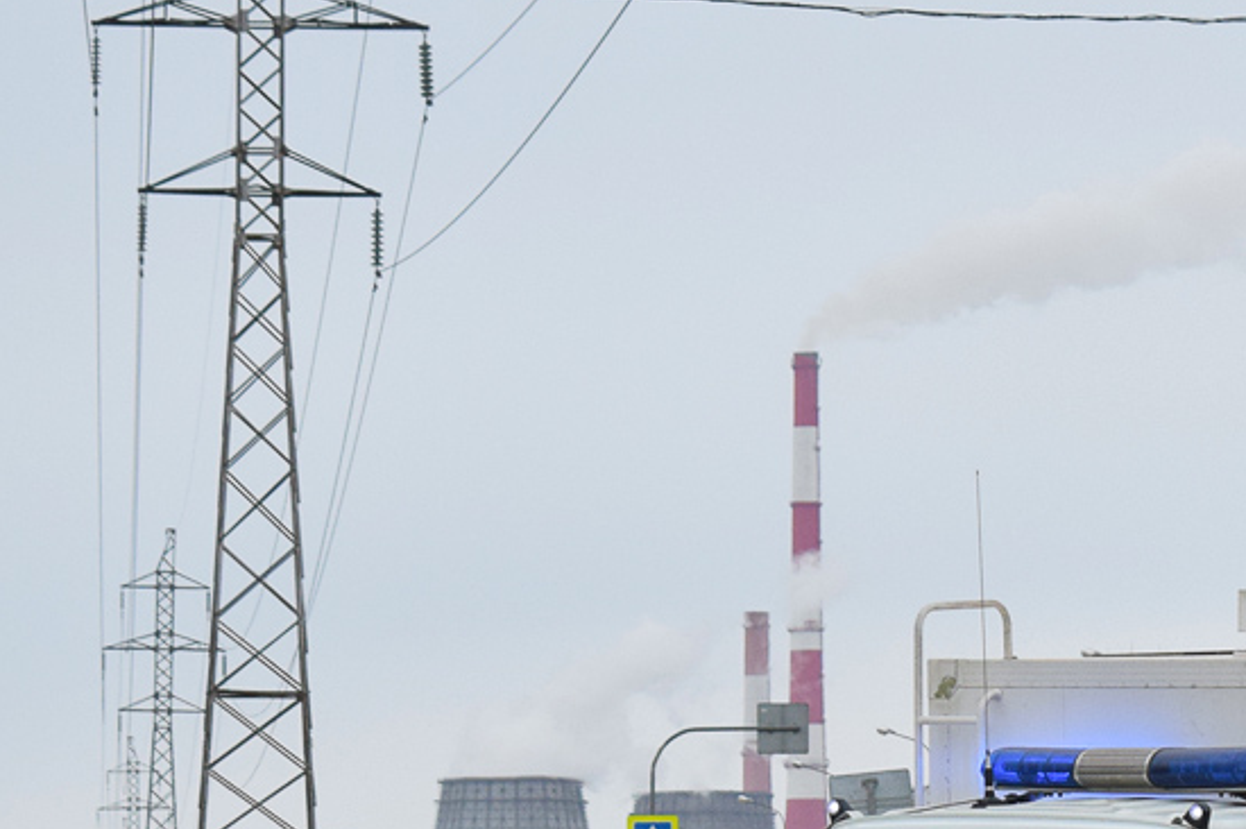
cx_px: 1264
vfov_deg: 7.6
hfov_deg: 11.3
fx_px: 6229
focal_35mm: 180
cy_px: 836
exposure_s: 1/800
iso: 800
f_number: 5.6
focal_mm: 55
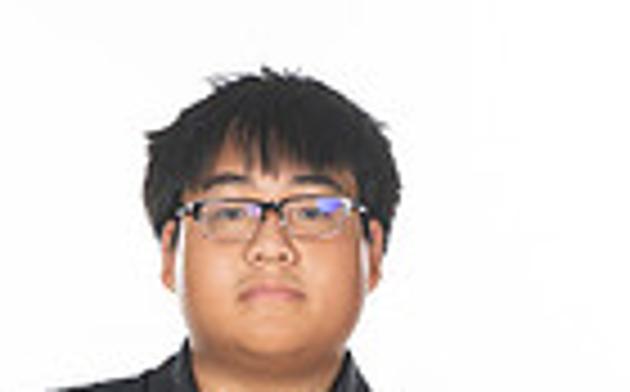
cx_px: 117
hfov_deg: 9.1
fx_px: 3943
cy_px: 1005
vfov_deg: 5.5
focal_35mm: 230
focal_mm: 70
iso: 800
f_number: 7.1
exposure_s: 1/320
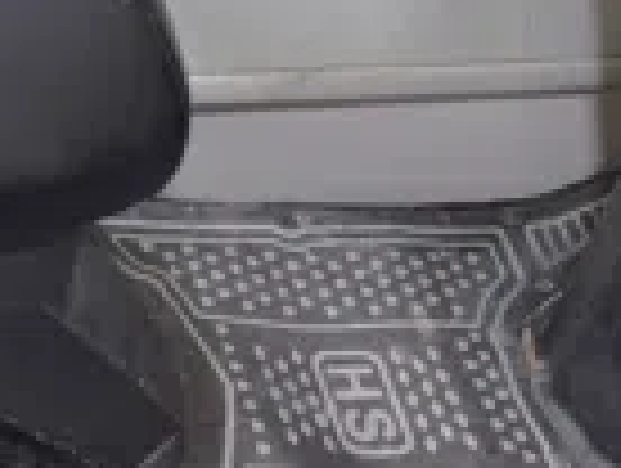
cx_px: 72
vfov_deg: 12.9
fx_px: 1995
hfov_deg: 17.5
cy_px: -166
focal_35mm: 111
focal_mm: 5.25
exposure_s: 1/25
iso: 638
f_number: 1.75
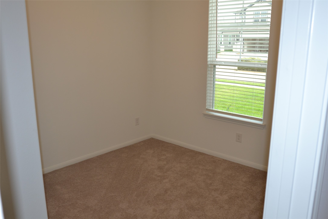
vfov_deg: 43.6
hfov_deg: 61.9
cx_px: 164
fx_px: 273
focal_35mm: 30
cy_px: 110
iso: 360
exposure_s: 1/125
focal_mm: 20
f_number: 4
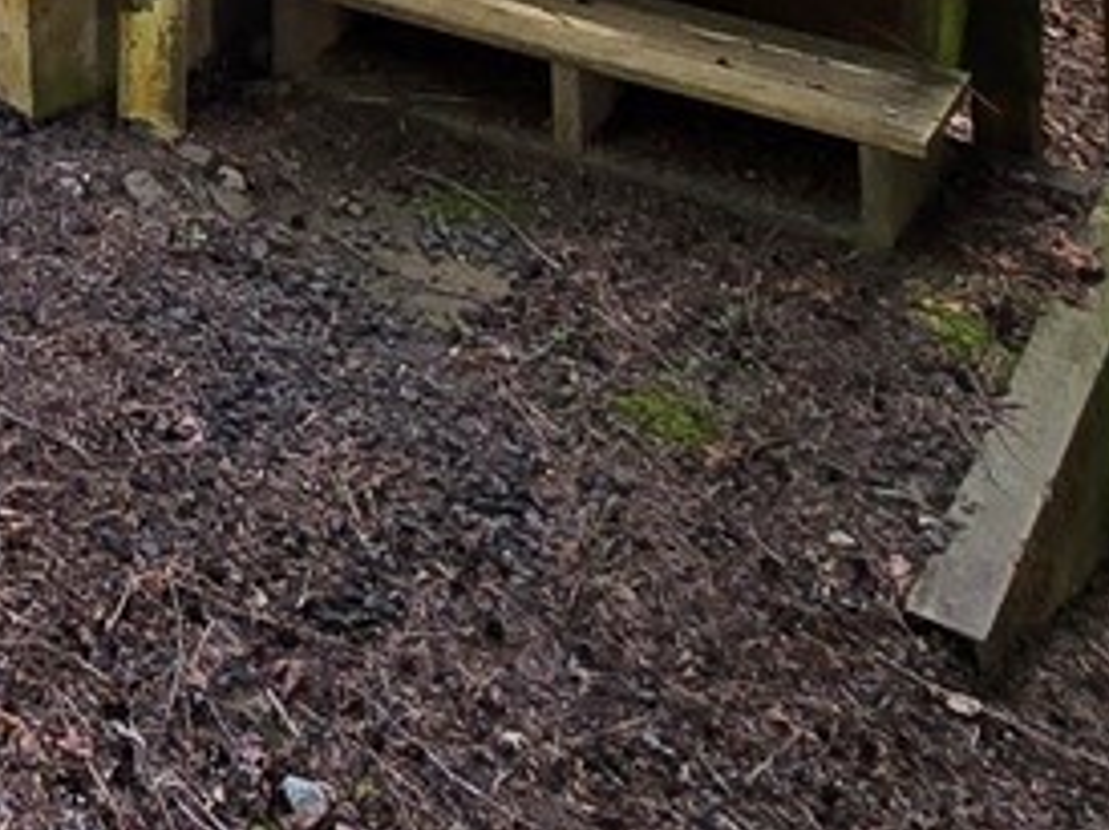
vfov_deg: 13.4
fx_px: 2433
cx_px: -352
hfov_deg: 22.8
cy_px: -1243
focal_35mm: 76
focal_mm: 2.2
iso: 50
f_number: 2.2
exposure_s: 1/182
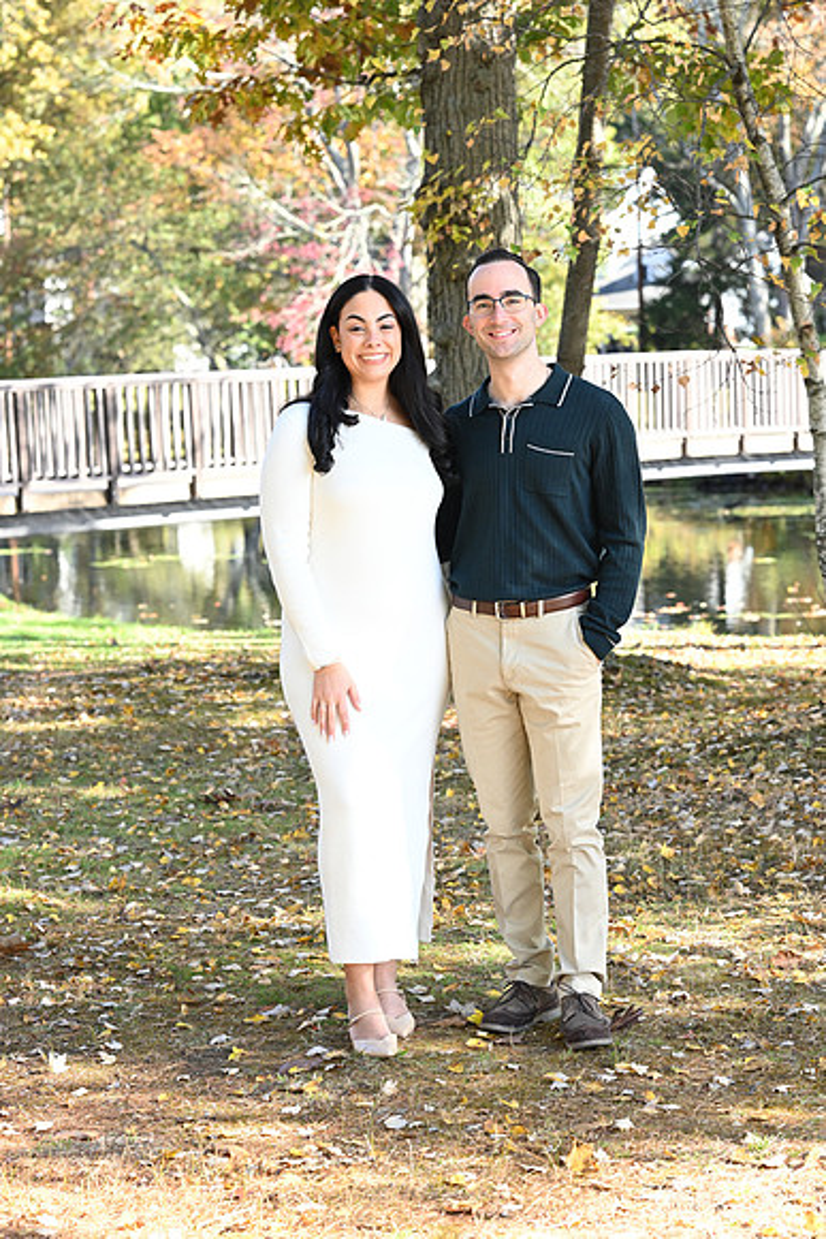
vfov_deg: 23.9
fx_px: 2923
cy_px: 620
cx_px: 413
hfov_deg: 16.1
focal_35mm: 85
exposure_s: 1/160
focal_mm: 85
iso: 320
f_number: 5.6
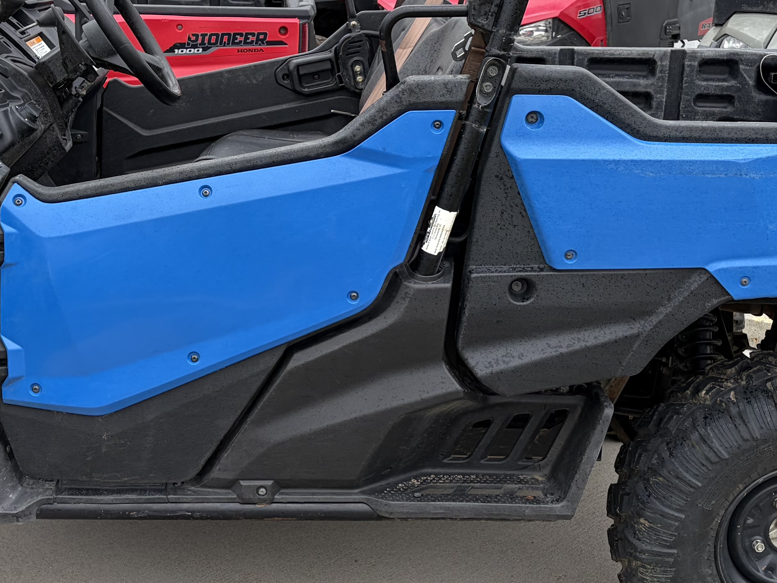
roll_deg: -2.3
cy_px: 202
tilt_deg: -12.4
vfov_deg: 23.9
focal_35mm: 61
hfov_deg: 31.6
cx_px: 340
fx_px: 1369
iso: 50
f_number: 1.6
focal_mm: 5.96
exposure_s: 1/557
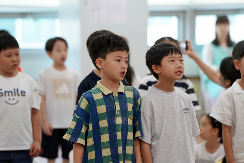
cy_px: 82
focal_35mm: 200
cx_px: 122
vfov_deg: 6.9
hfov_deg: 10.3
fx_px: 1355
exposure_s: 1/250
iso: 2000
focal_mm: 200
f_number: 4
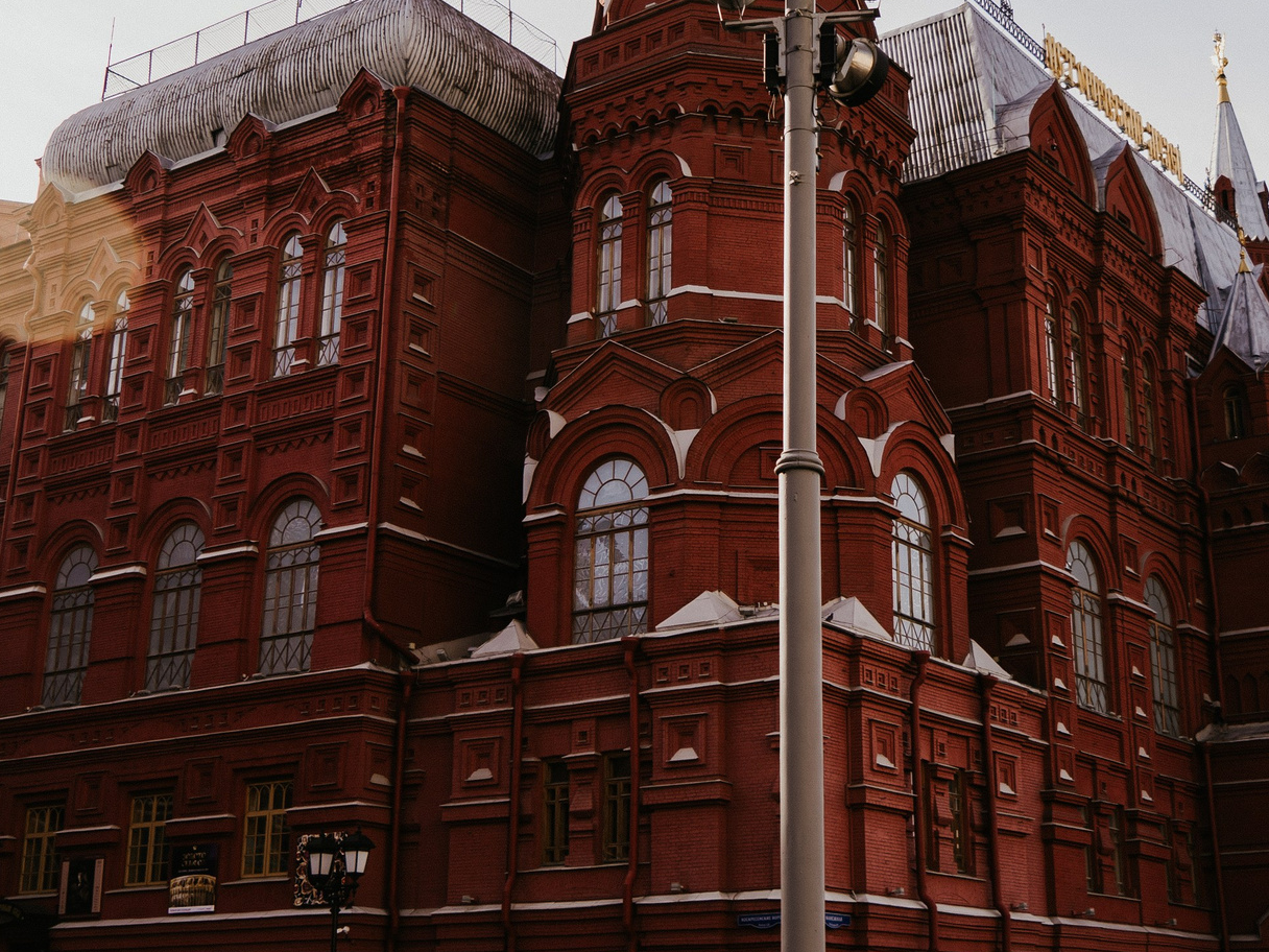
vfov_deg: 29.1
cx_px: 785
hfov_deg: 38.0
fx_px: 1833
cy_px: 420
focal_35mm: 50
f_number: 4
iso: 100
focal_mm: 24
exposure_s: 1/500
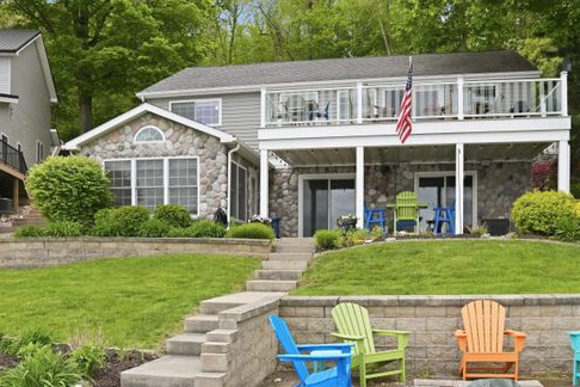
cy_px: 198
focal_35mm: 36
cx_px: 284
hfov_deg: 53.8
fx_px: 572
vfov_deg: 37.3
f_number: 4.5
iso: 1600
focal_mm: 23
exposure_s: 1/4000
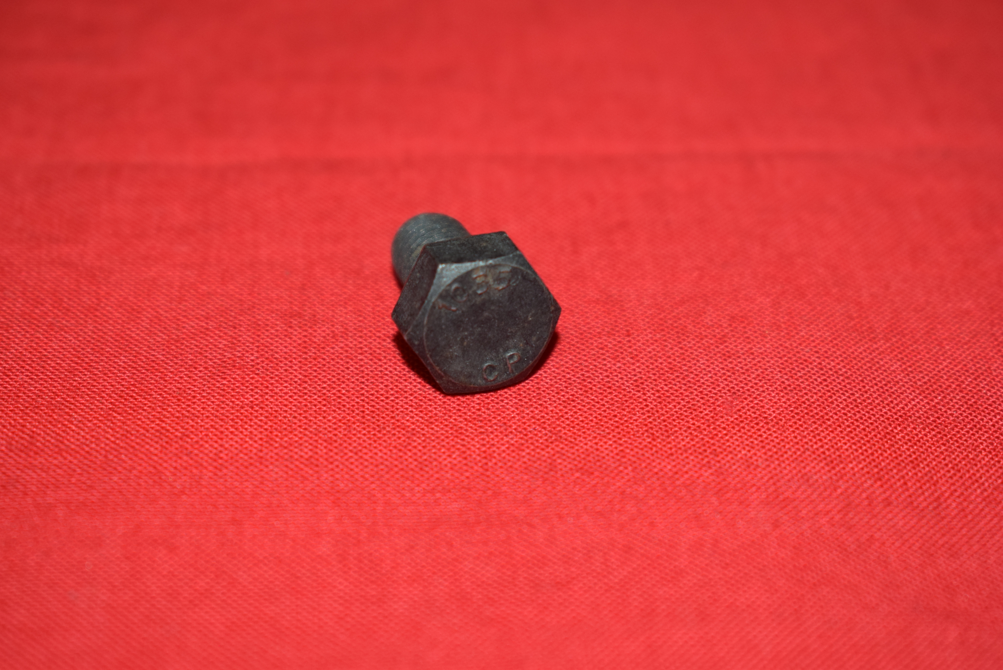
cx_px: 502
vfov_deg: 16.6
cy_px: 335
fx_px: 2299
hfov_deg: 24.6
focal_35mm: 82
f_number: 5.6
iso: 640
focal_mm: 55
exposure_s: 1/125
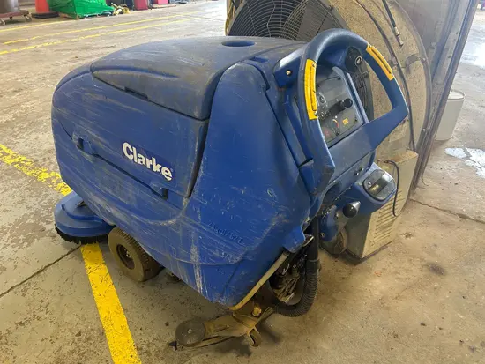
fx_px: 364
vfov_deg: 53.1
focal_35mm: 26
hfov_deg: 67.3
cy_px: 182
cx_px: 242
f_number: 1.5
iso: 125
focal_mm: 5.7
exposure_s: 1/60
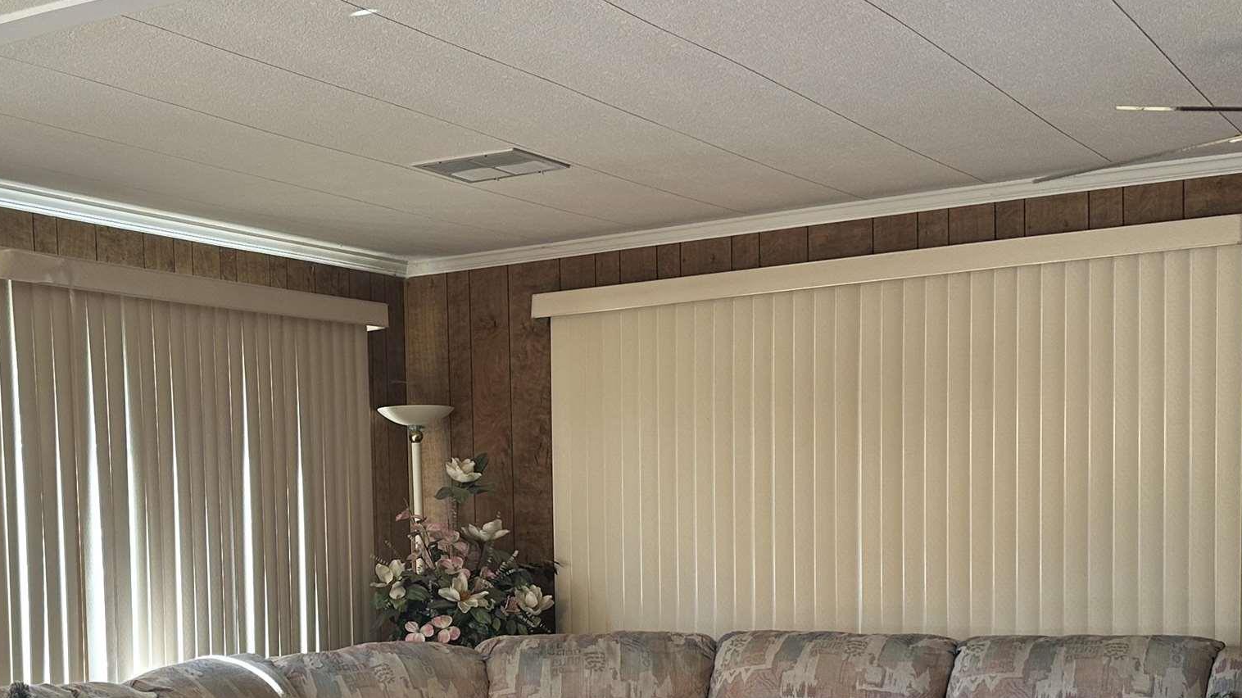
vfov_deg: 22.2
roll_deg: +1.1
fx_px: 1745
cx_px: 369
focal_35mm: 53
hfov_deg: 38.5
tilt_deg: -4.0
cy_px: 601
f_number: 1.78
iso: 100
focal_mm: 6.86
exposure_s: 1/120
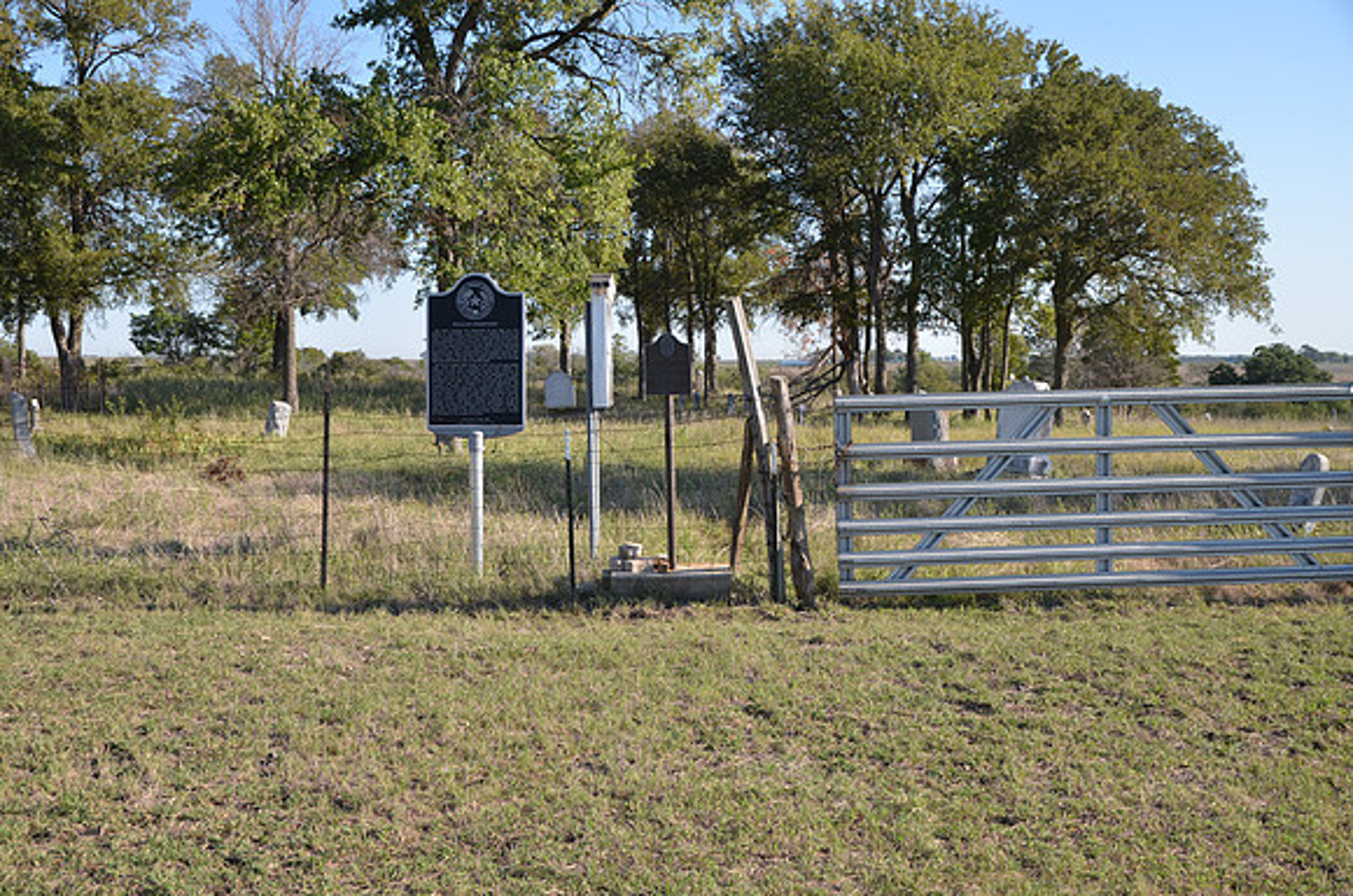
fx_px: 1575
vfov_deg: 31.7
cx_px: 676
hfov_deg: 46.5
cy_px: 448
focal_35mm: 42
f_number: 6.3
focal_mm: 28
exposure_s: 1/160
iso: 200
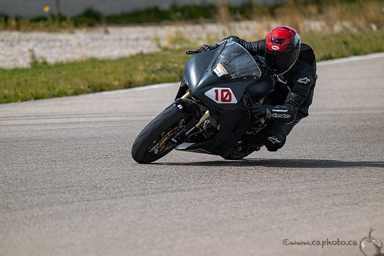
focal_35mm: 600
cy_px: 128
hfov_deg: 3.4
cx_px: 192
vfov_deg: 2.3
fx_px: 6401
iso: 160
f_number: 6.3
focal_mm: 600
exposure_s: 1/1250
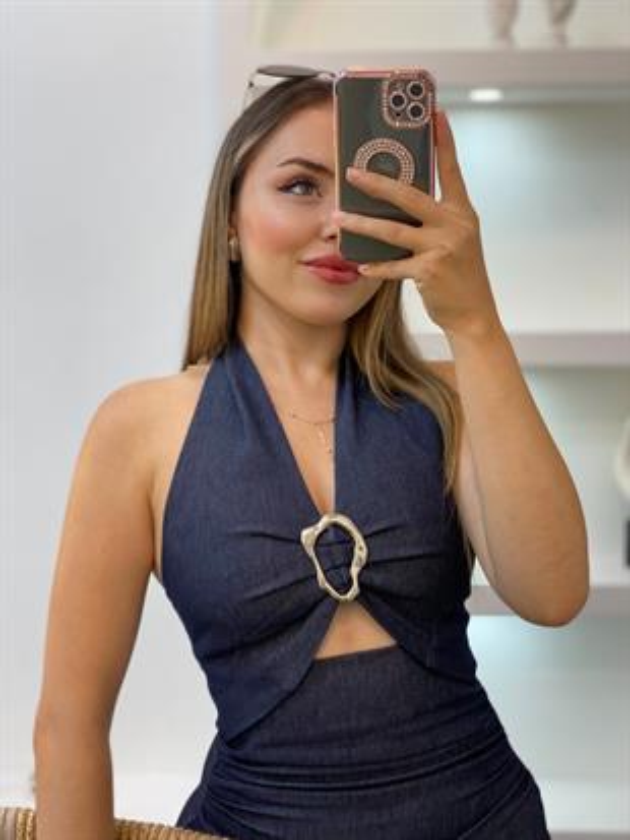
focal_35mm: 52
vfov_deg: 36.8
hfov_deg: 28.0
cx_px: 315
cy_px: 420
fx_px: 1261
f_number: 2
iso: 125
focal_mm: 6
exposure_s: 1/100
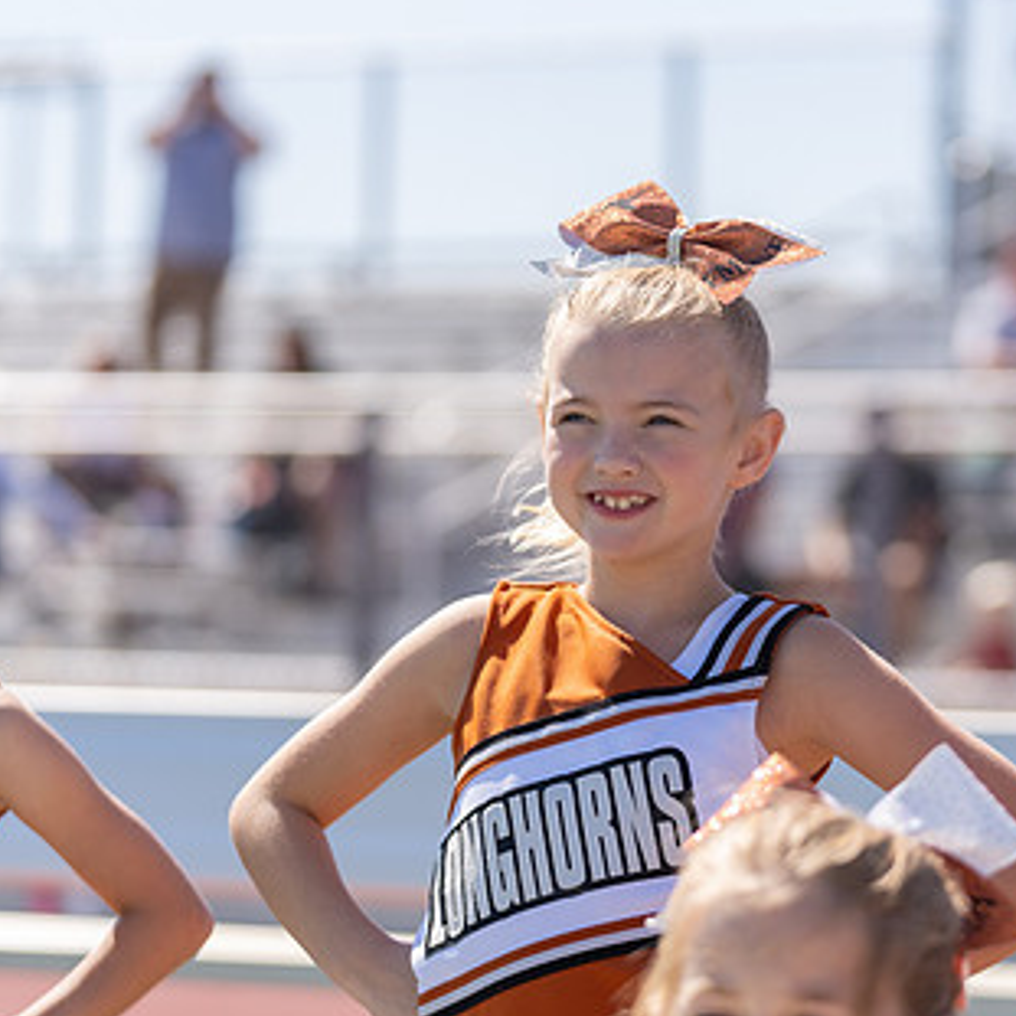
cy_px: 586
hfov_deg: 10.4
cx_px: 653
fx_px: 5579
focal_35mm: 168
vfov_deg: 10.4
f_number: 2.8
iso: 100
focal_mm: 106
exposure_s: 1/1250
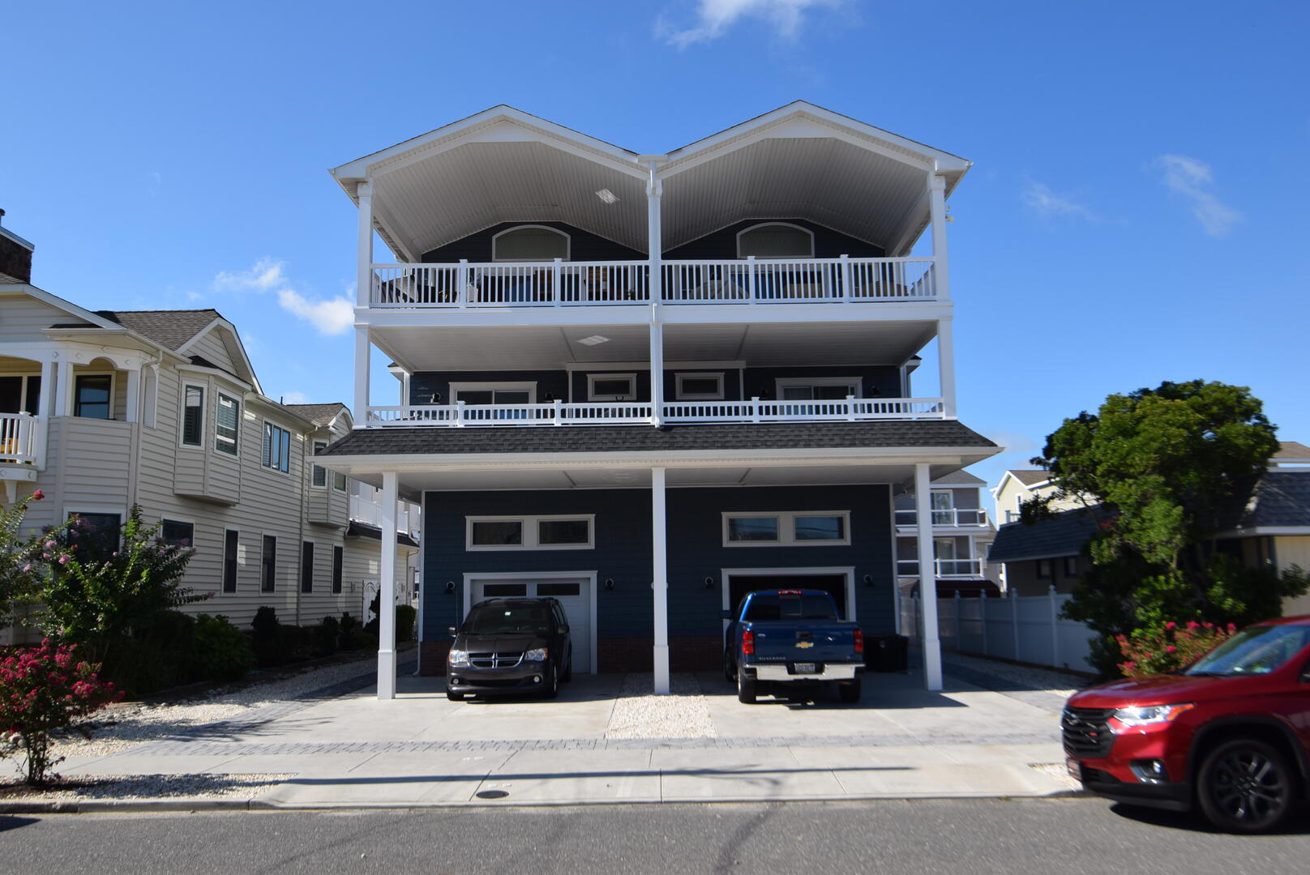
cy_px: 438
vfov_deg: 43.7
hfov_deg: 61.9
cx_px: 655
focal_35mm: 30
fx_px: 1092
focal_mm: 20
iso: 200
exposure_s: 1/400
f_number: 10
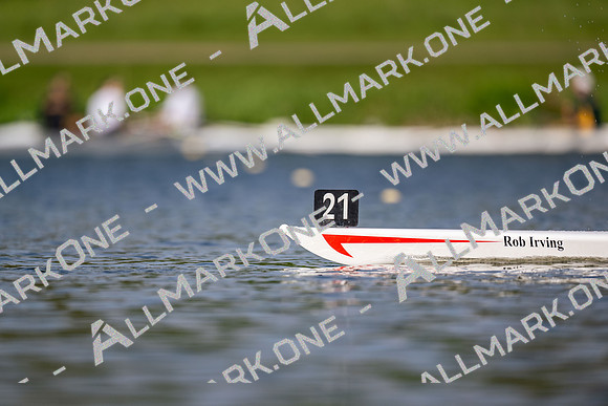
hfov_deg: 3.4
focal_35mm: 600
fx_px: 10135
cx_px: 304
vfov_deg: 2.3
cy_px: 203
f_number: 4
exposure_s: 1/2500
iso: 160
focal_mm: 600
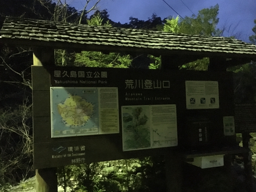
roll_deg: +2.2
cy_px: 102
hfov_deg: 55.3
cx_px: 124
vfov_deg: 42.9
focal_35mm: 33
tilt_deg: +1.3
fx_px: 244
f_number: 2.2
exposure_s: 1/15
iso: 2000
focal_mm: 4.15
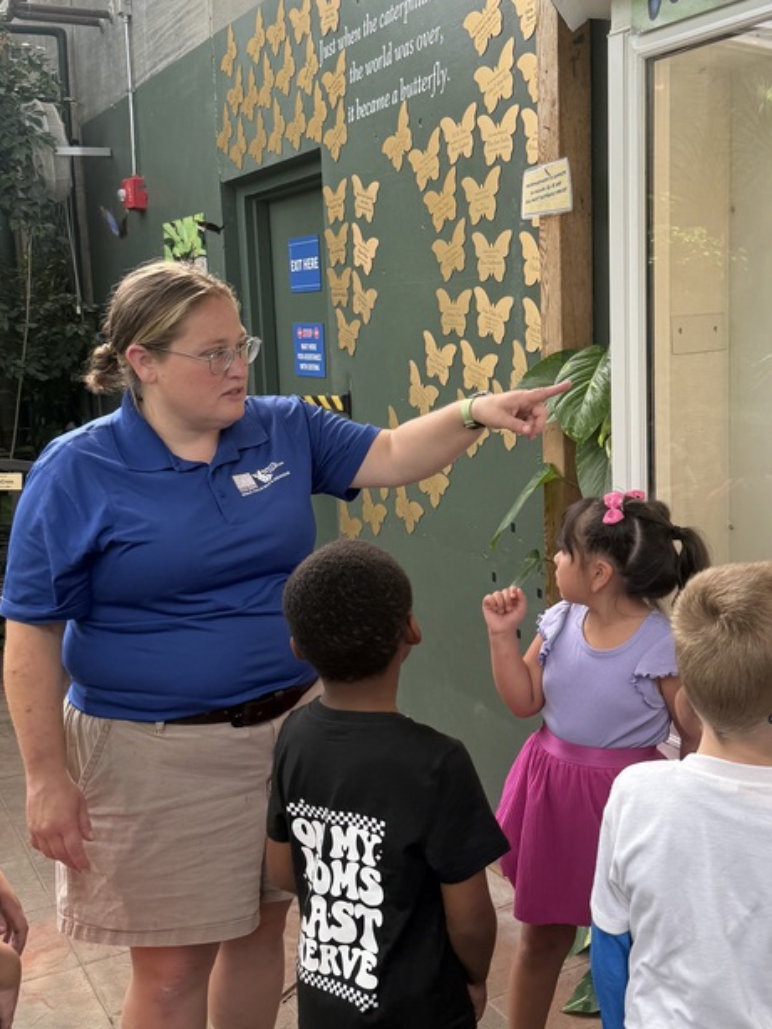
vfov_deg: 46.7
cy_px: 478
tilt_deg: -6.8
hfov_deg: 35.6
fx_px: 1189
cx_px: 519
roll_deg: -0.2
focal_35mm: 40
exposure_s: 1/187
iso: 100
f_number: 1.78
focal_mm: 6.76
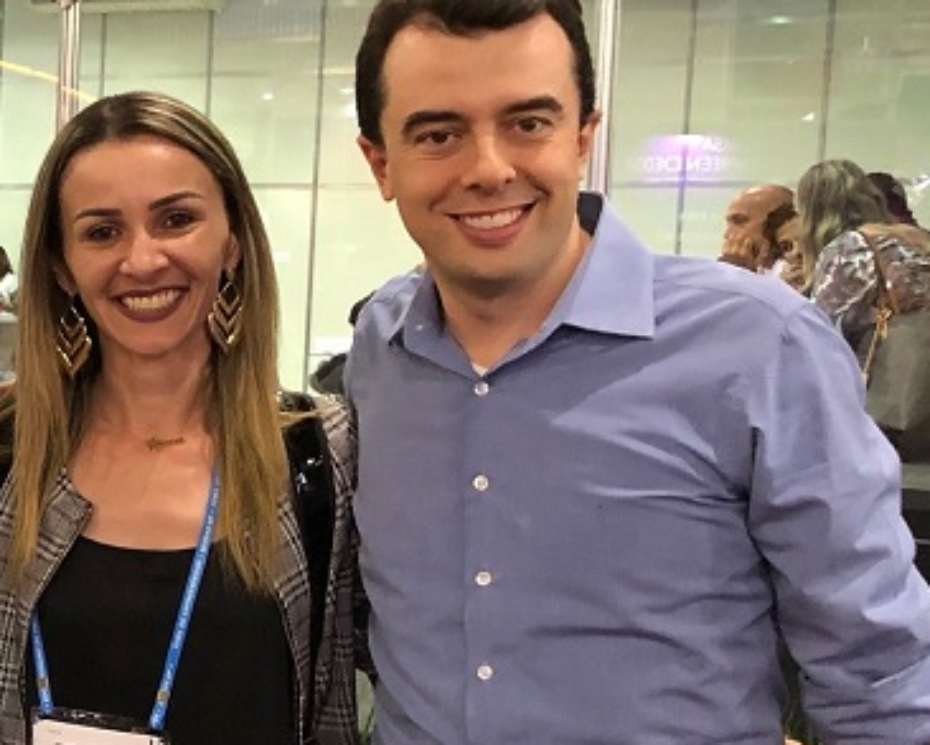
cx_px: -391
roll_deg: -0.7
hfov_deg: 20.7
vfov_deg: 18.9
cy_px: 482
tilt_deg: -6.9
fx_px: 2230
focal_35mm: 81
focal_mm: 3.99
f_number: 1.8
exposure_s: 1/15
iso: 64
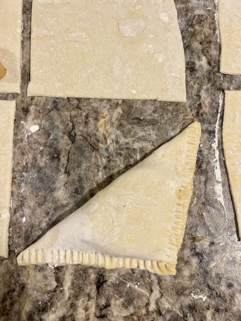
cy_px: 160
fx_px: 241
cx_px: 120
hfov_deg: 53.1
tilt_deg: -81.5
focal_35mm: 26
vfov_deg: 67.3
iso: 160
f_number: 1.5
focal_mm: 5.7
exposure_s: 1/60
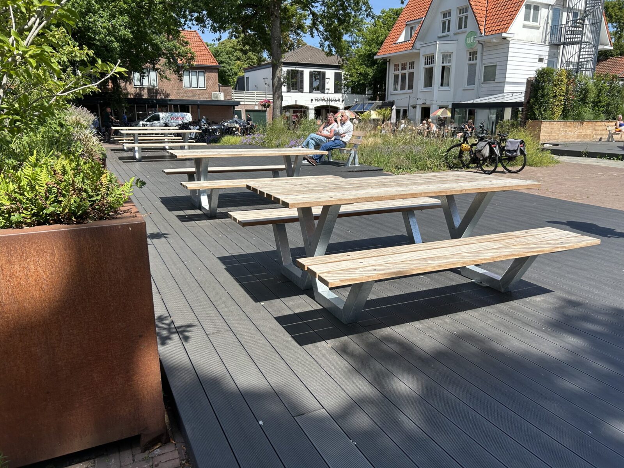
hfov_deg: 67.3
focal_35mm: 26
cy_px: 234
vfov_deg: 53.1
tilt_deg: -14.6
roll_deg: +0.4
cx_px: 312
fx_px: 469
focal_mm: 5.7
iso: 50
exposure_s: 1/2404
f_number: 1.5
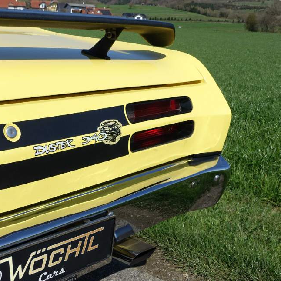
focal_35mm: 50
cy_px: 161
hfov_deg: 33.7
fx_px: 459
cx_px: 93
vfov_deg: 34.0
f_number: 6.3
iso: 125
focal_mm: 12.2
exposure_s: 1/800
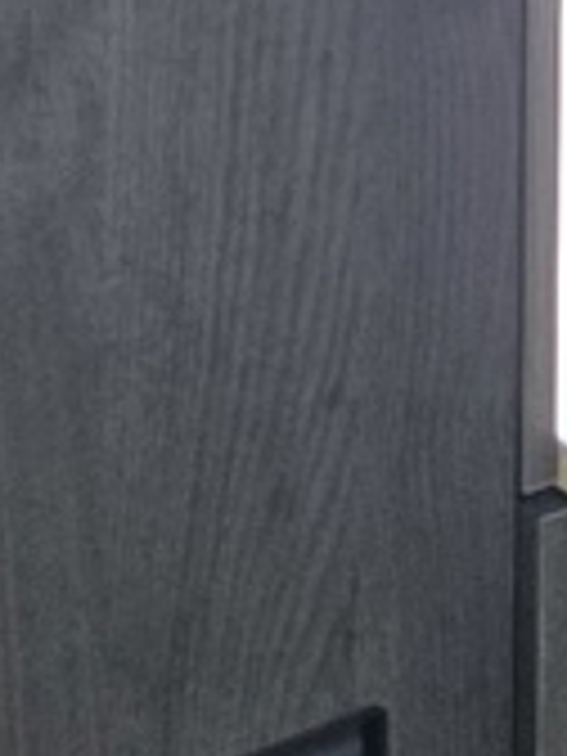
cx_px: 248
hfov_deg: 9.1
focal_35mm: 164
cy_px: -639
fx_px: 3582
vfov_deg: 11.2
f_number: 1.8
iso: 200
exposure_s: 1/100
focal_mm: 5.4
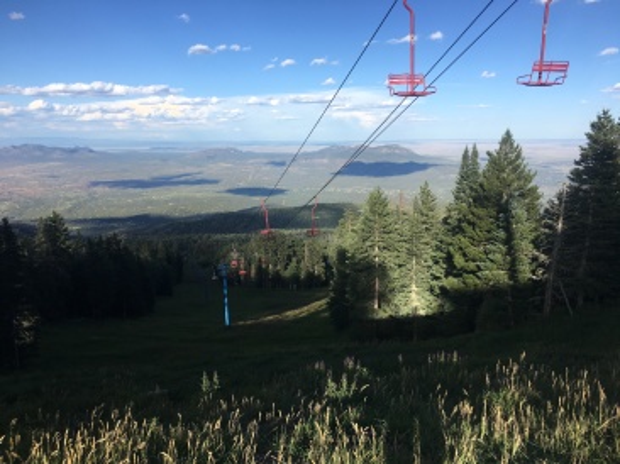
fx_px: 519
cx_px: 310
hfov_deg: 61.7
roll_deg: +0.9
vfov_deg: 48.2
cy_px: 232
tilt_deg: -10.7
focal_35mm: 29
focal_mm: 4.15
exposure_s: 1/1261
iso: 25
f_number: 2.2
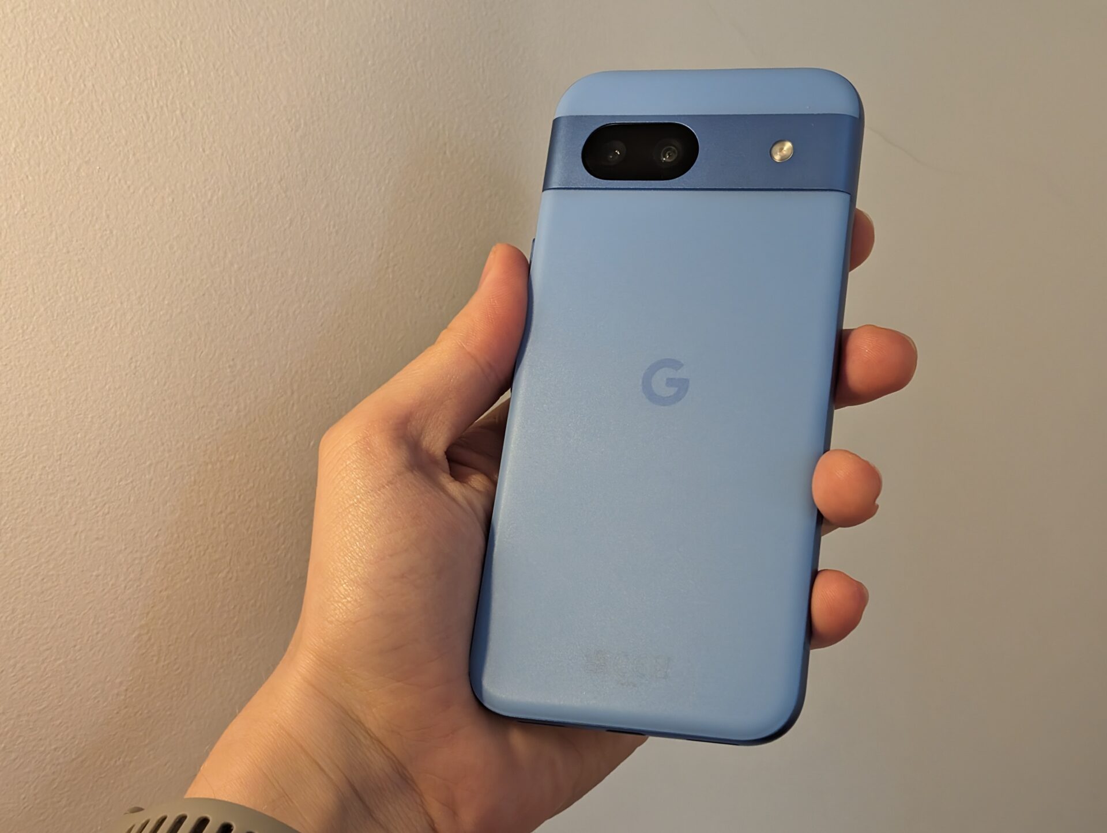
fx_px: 1569
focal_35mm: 49
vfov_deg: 29.8
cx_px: 554
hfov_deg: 38.9
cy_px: 416
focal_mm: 6.9
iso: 423
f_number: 1.68
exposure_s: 1/278
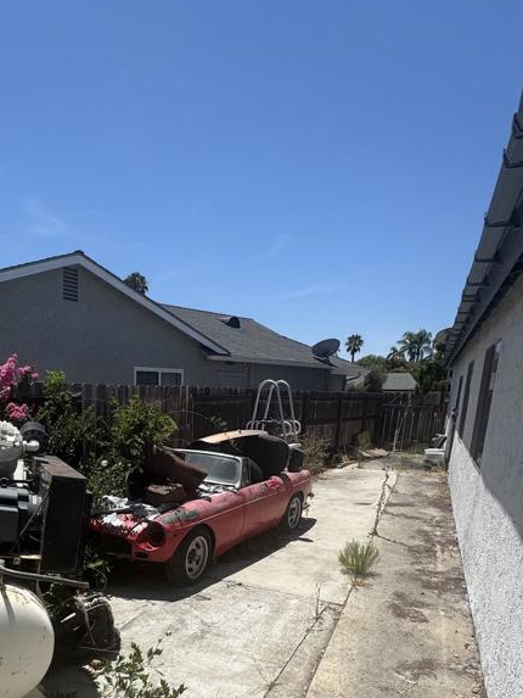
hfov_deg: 52.9
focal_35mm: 25
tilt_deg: -12.4
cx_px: 144
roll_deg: -1.0
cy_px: 515
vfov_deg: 65.5
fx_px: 503
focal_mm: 2.22
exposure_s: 1/2674
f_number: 2.2
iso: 50
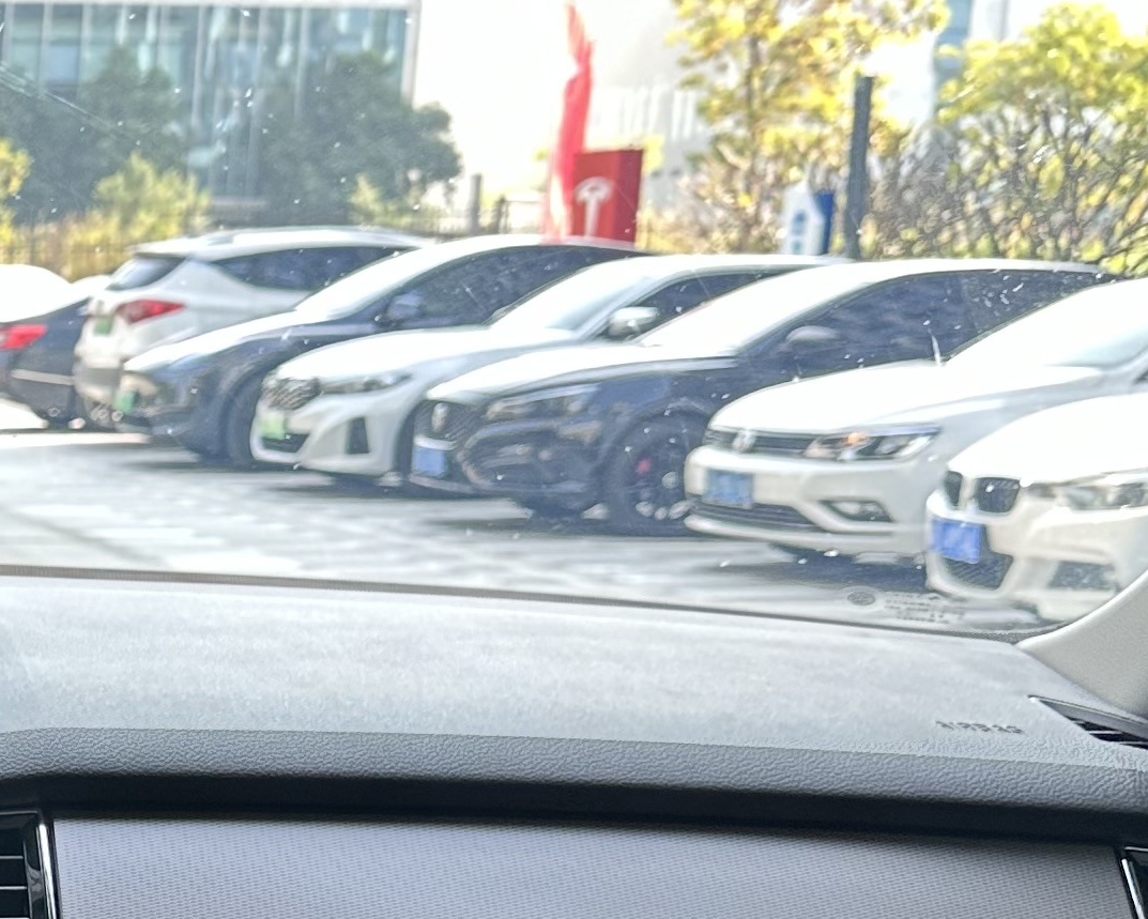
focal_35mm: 88
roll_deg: -1.1
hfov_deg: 19.1
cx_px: -563
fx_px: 2991
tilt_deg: -10.6
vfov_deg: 17.2
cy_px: 840
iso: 100
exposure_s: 1/121
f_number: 1.78
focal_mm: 6.86
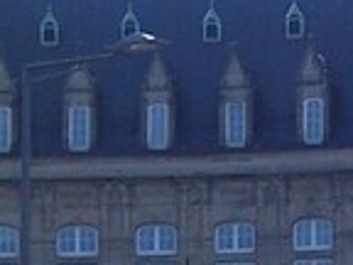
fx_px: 2713
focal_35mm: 266
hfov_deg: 7.4
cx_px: 393
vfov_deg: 5.6
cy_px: 245
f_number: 2.8
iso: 80
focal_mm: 6.2
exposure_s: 1/800
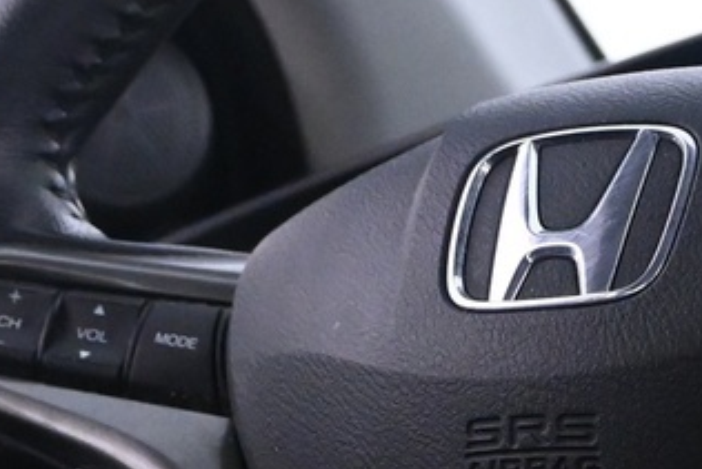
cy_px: 376
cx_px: 669
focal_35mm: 162
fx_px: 3152
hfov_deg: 12.6
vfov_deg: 8.5
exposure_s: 1/30
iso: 3200
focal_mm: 21
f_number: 4
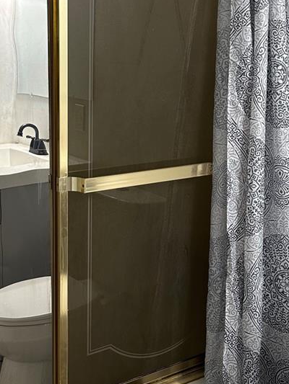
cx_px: 94
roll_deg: -1.0
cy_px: 164
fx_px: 601
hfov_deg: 26.9
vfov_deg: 35.5
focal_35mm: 54
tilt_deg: -9.4
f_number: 1.78
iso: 125
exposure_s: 1/60
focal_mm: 6.86
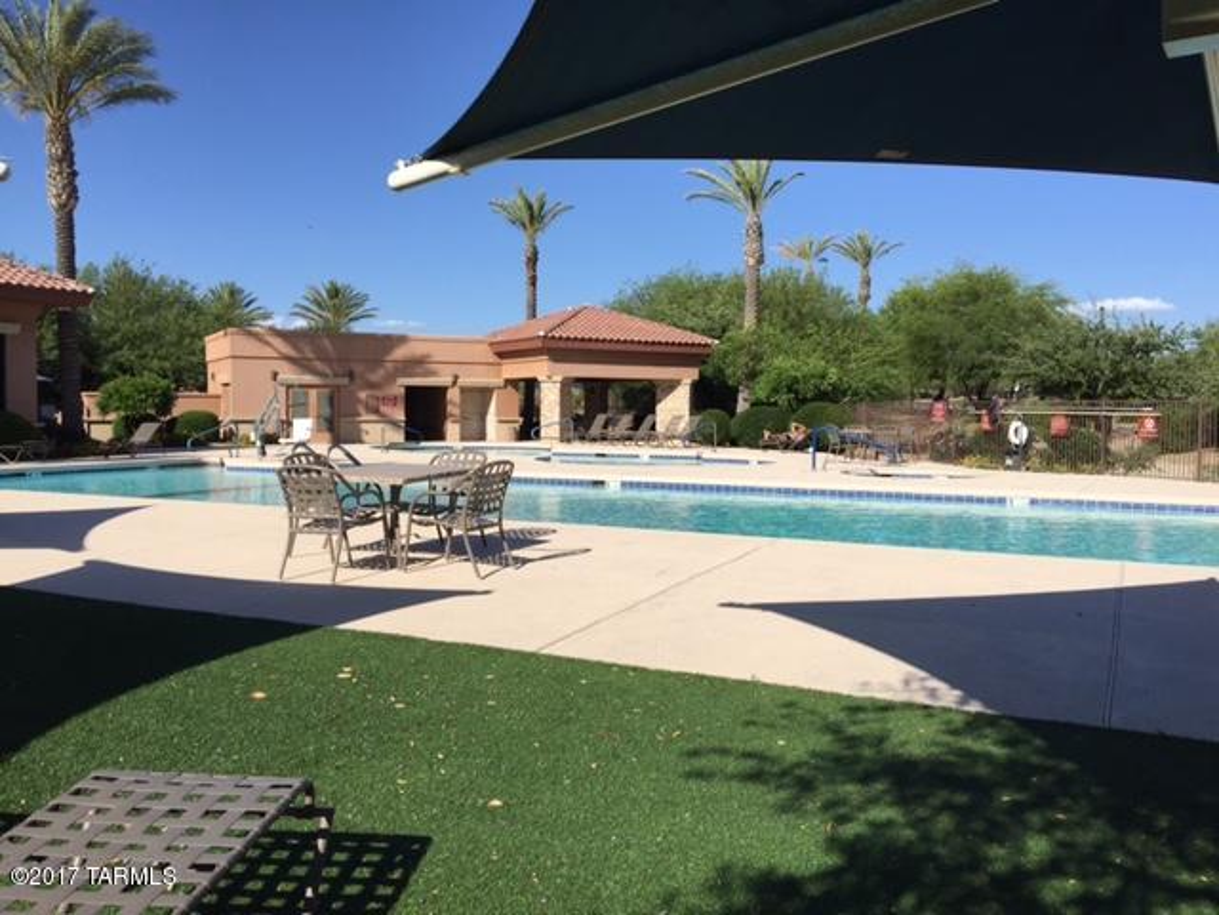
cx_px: 610
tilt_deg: -2.6
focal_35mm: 29
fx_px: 1021
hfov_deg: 61.7
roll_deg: -0.7
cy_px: 458
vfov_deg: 48.2
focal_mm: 4.15
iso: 32
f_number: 2.2
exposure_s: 1/3049
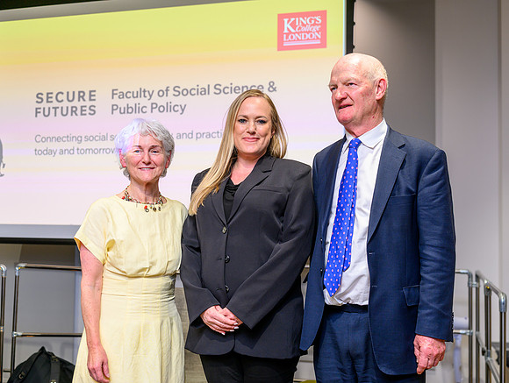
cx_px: 253
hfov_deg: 43.8
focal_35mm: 43
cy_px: 191
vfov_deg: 33.7
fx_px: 633
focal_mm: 39
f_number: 2.8
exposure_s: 1/200
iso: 400
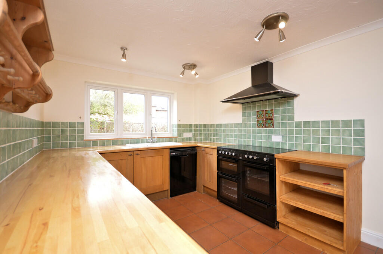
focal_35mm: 15
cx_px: 192
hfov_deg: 100.4
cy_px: 127
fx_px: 159
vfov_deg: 77.2
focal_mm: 10
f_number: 4
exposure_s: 1/100
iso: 400
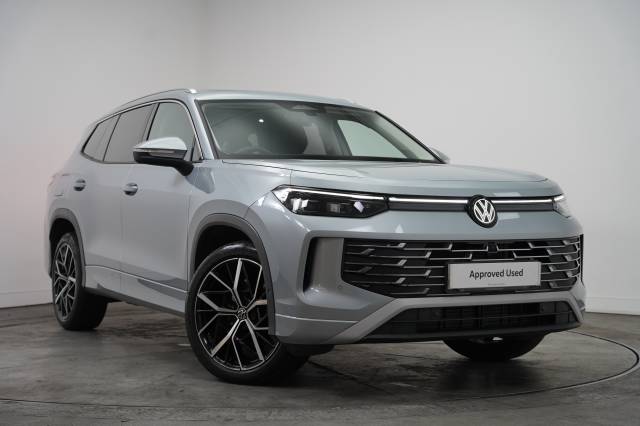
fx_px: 1022
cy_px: 213
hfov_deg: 34.8
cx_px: 320
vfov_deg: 23.6
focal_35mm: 58
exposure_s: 1/160
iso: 1000
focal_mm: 57.5
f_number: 4
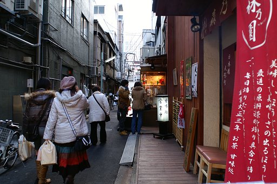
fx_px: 231
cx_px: 138
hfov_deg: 62.0
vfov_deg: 43.5
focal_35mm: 30
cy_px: 92
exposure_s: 1/40
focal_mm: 20
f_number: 3.5
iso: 100
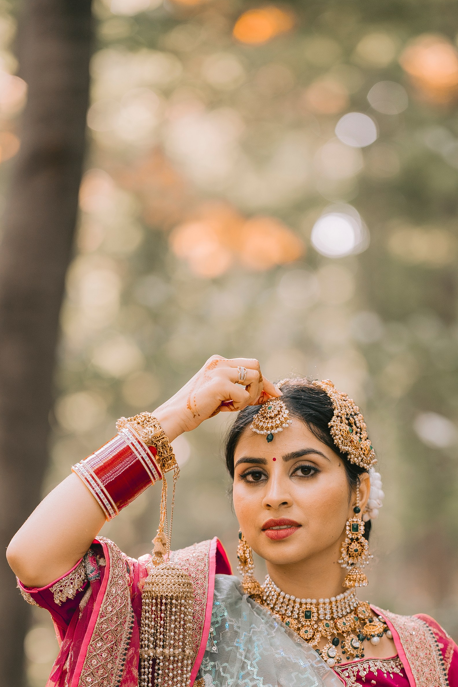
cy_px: 592
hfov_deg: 9.3
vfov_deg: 13.9
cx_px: 261
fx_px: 2805
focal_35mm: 147
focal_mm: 85
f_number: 1.6
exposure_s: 1/200
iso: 250
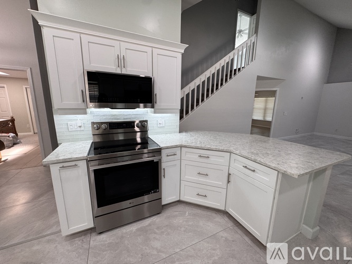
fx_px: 142
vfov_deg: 85.7
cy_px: 132
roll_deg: -1.2
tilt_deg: -11.4
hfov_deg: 102.1
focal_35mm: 14
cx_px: 176
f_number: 2.2
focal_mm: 2.22
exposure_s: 1/120
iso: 125
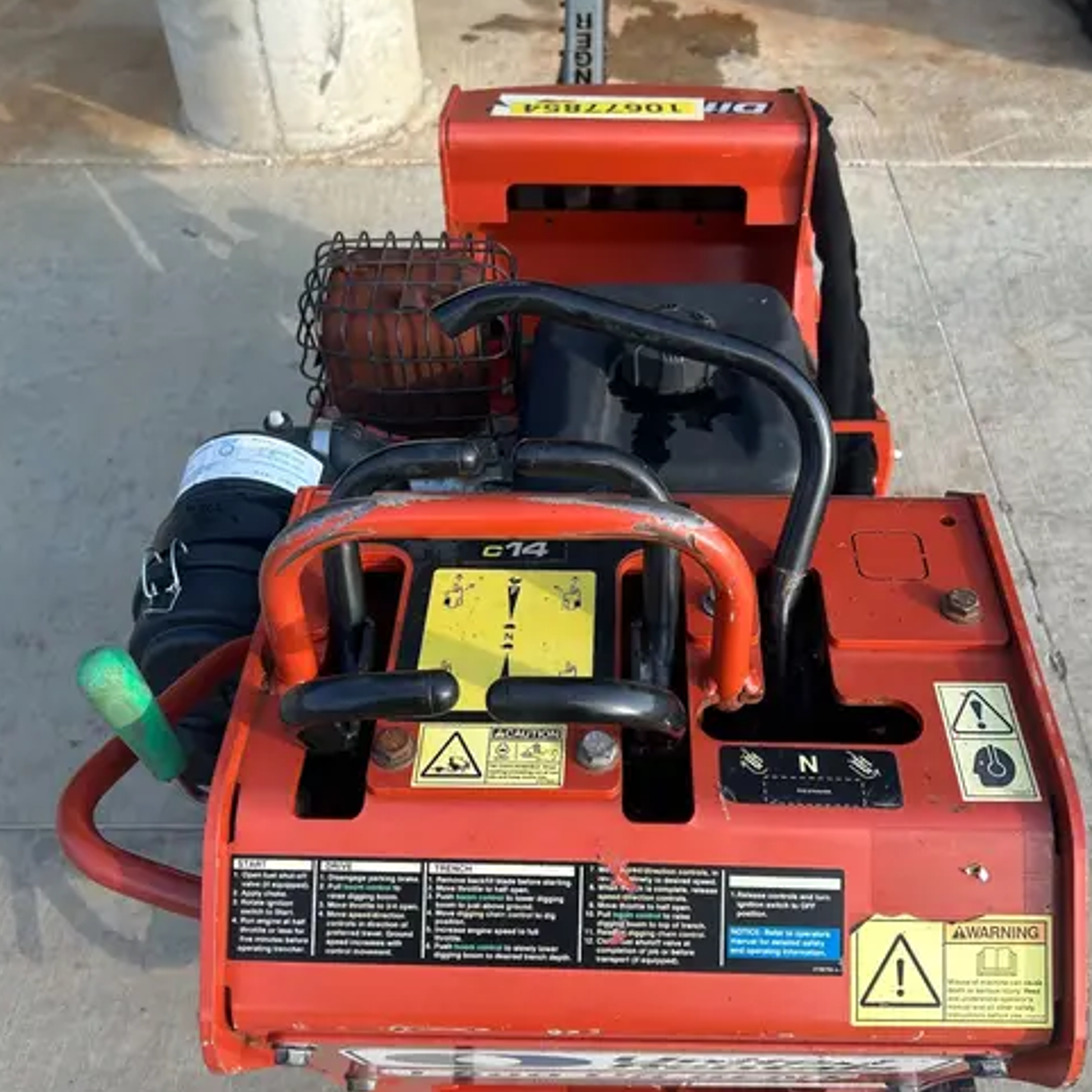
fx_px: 1249
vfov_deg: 47.2
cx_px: 583
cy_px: 519
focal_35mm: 35
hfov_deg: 47.2
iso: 50
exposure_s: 1/820
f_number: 1.5
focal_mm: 5.7
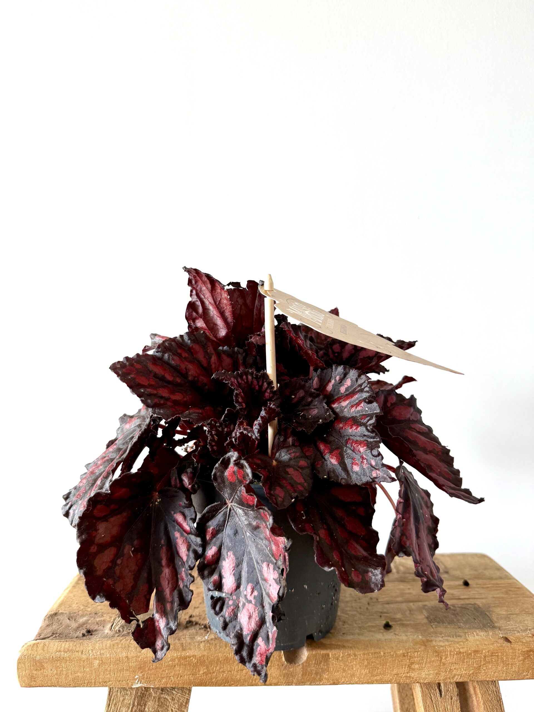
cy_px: 356
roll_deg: -1.2
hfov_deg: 56.8
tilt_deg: -2.6
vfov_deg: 71.6
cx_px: 267
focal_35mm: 24
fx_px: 494
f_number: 1.78
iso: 160
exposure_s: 1/121
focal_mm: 6.76
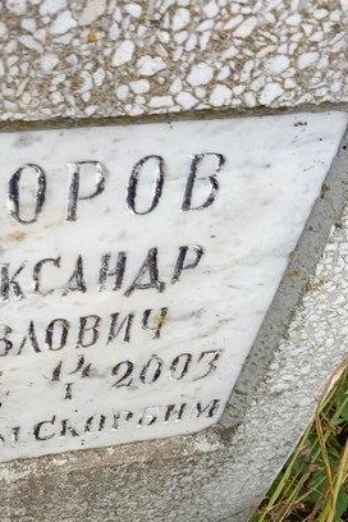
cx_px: 77
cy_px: 374
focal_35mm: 51
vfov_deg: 38.2
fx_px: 739
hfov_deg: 26.1
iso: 112
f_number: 1.69
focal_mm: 4.76
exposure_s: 1/156
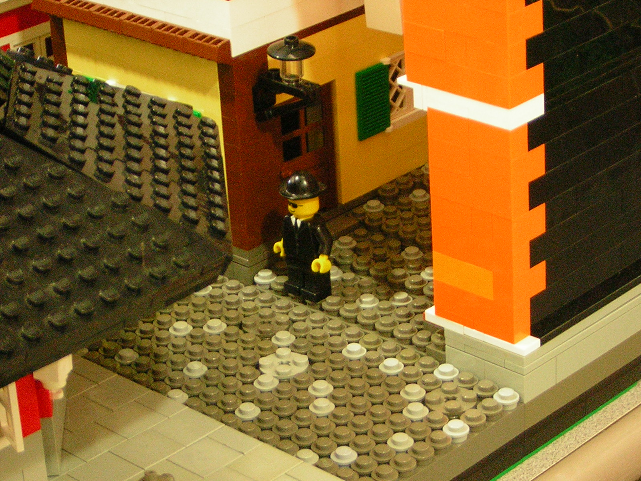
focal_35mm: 108
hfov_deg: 18.2
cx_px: 320
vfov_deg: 13.7
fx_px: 2000
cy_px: 240
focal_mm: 14.1
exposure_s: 1/3
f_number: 4.7
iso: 200
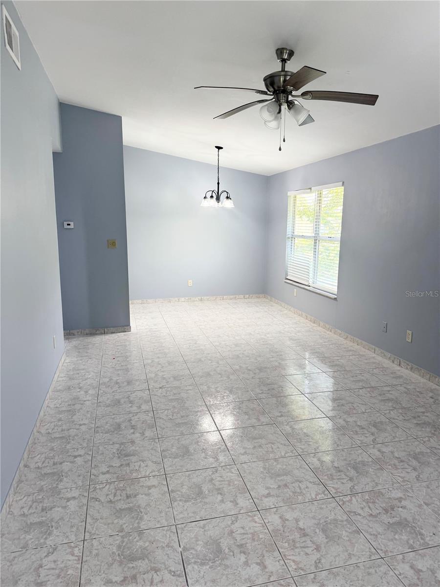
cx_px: 220
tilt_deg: -10.0
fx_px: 407
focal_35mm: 24
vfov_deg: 71.6
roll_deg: -1.2
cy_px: 294
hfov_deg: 56.8
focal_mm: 6.76
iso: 125
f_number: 1.78
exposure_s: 1/120
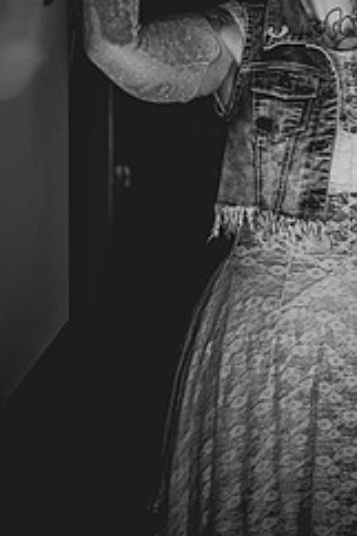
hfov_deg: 8.7
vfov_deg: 12.9
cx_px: 282
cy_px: 75
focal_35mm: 158
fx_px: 2353
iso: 640
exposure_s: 1/200
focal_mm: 85
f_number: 1.4
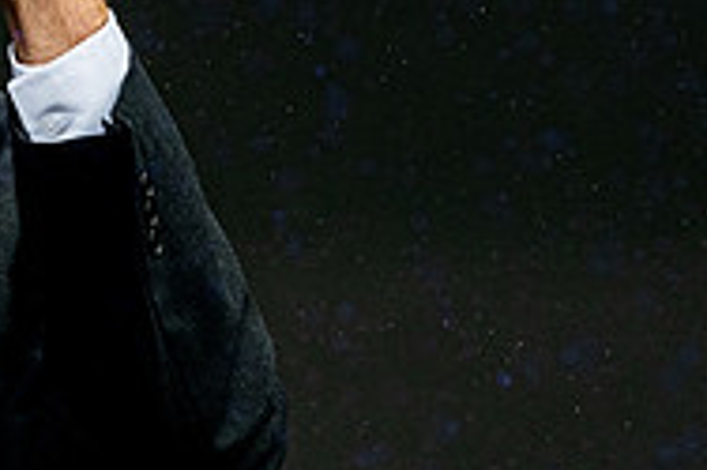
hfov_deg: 2.8
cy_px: -49
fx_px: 14500
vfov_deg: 1.9
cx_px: -165
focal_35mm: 739
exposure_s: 1/1600
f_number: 3.5
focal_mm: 170
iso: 400
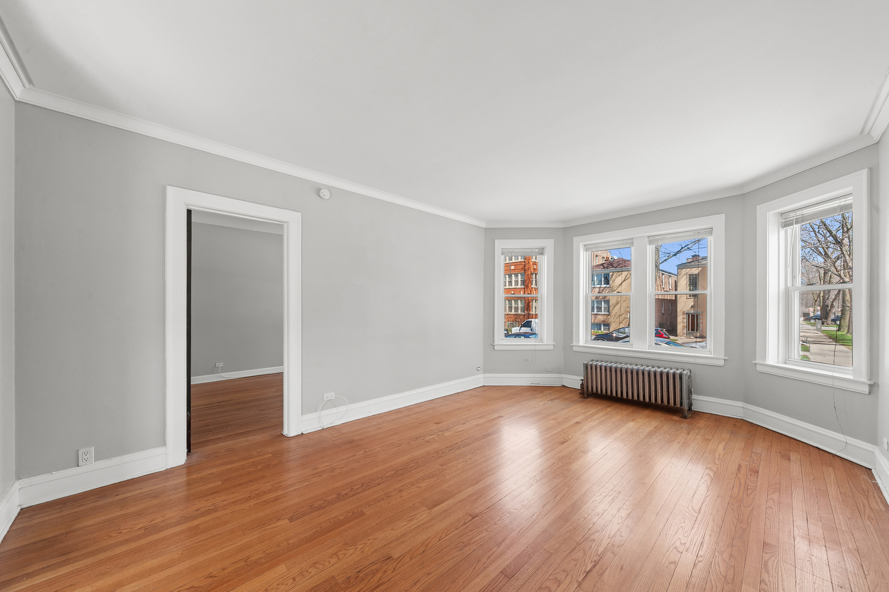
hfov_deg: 108.4
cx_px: 444
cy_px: 296
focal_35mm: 13
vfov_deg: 85.4
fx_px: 321
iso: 400
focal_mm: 13
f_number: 8
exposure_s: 1/80
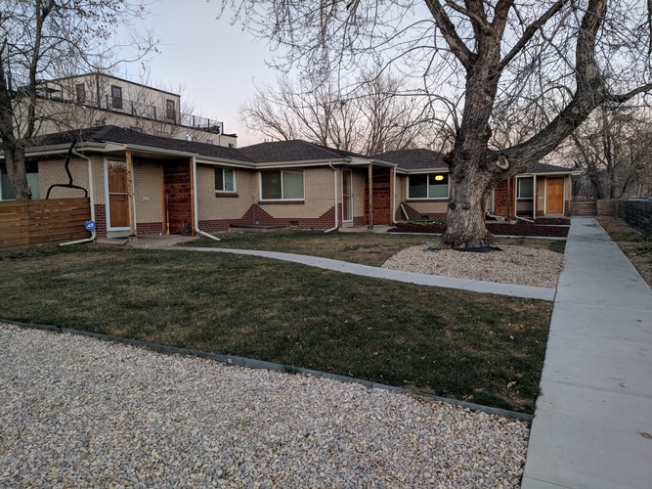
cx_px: 326
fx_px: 490
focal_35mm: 26
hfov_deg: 67.3
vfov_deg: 53.0
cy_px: 244
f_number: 2
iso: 244
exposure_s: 1/120
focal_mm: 4.67
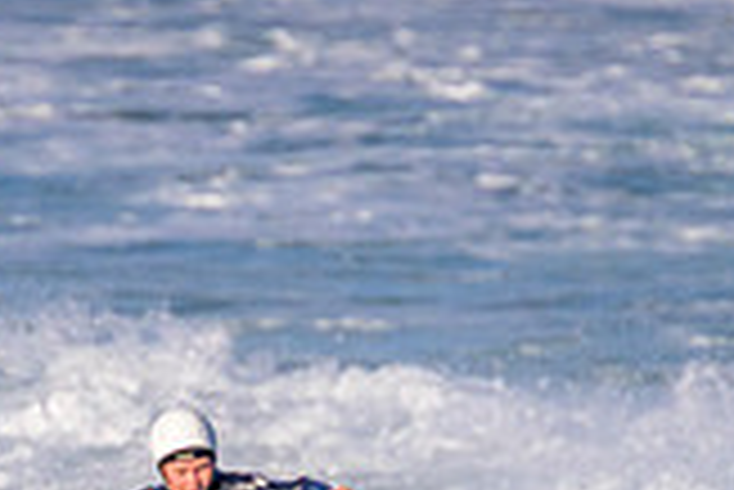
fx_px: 58220
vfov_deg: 0.5
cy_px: 757
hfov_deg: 0.7
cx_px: 86
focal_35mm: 2853
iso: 1100
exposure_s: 1/2000
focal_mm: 800
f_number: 11
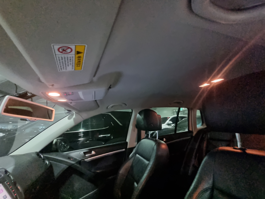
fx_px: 100
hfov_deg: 106.2
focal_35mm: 13
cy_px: 100
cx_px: 132
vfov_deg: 89.9
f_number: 2.2
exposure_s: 1/24
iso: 1600
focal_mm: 2.2
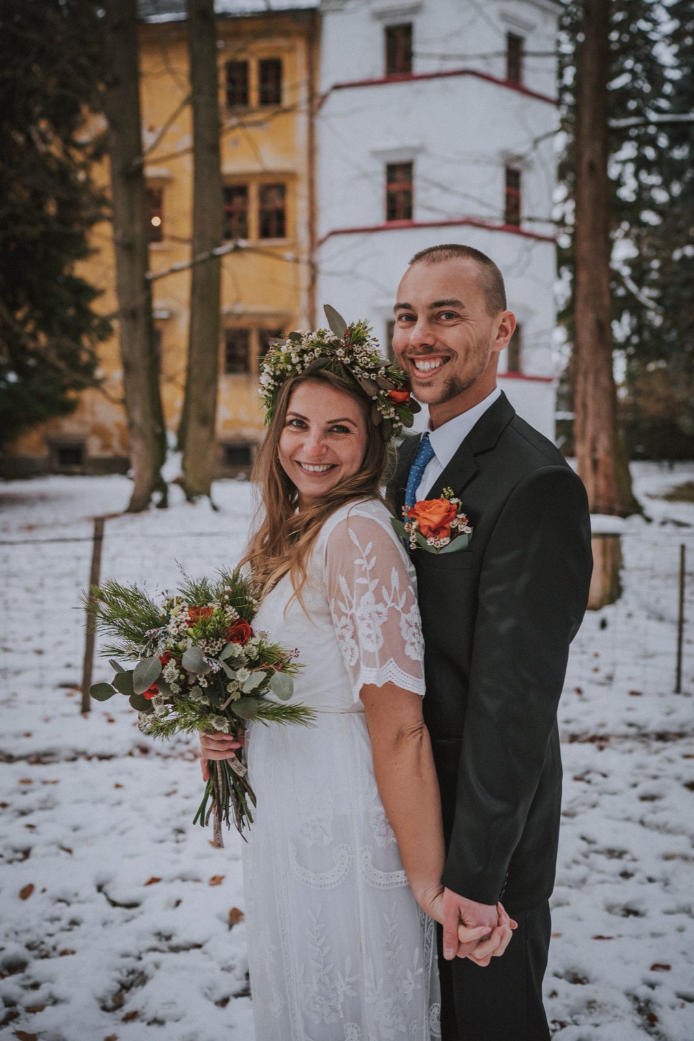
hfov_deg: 37.8
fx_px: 1012
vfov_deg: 54.4
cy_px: 520
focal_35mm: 35
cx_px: 347
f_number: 2.5
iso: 800
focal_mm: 35
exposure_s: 1/1000
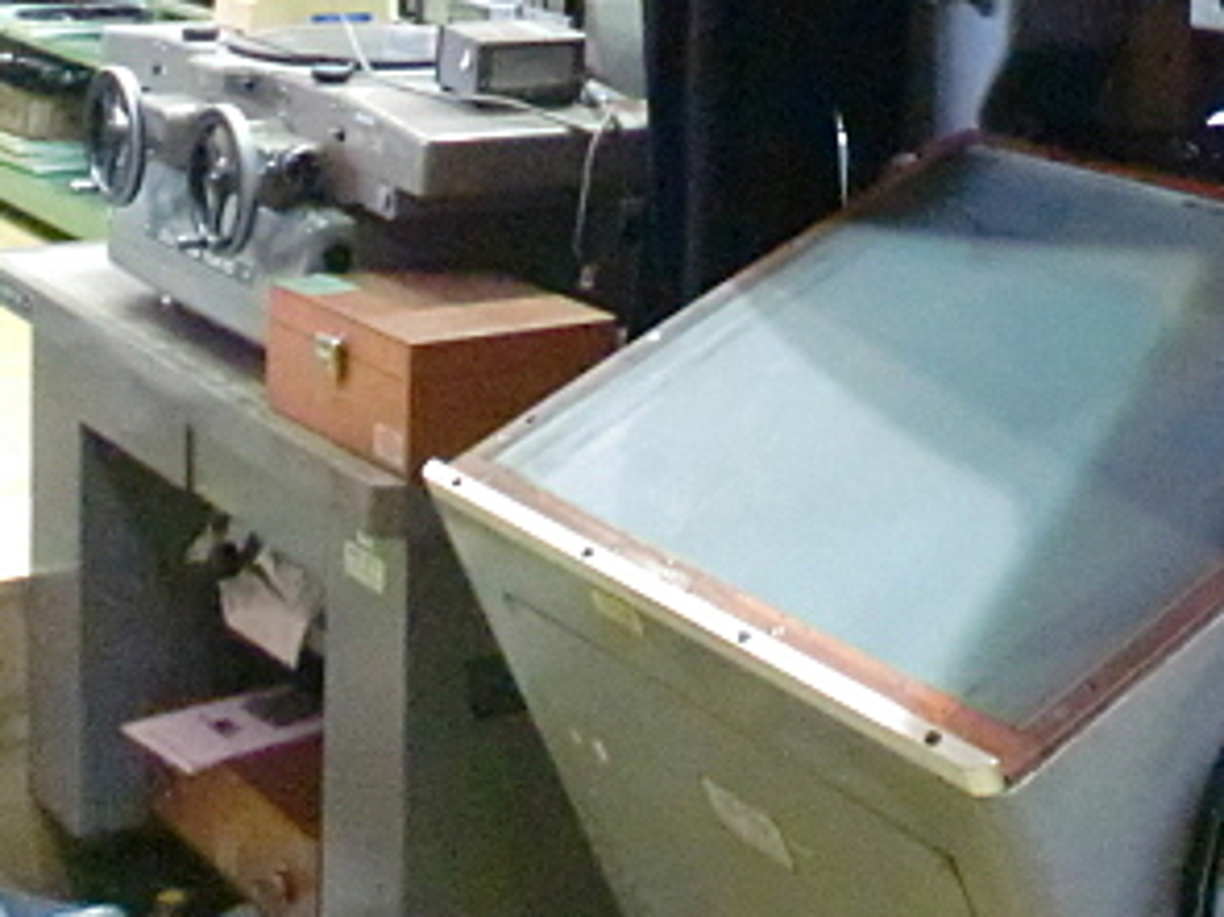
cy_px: -66
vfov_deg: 18.7
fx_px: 2686
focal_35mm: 76
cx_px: 880
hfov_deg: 25.4
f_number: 3.1
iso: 1600
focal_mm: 6.3
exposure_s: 1/30
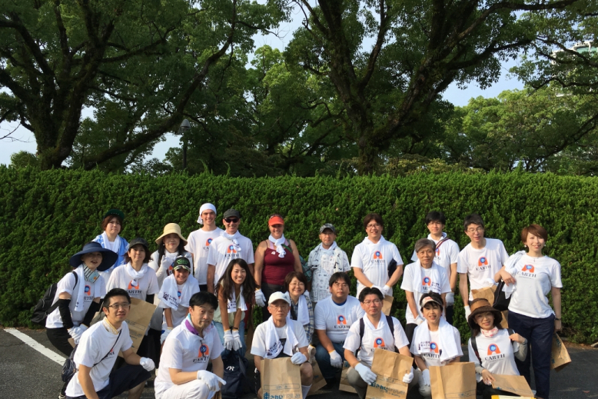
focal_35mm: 31
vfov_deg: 42.3
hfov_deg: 60.3
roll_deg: -0.3
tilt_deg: +3.5
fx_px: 515
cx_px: 300
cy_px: 225
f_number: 2.2
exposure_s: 1/1709
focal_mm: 4.15
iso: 25
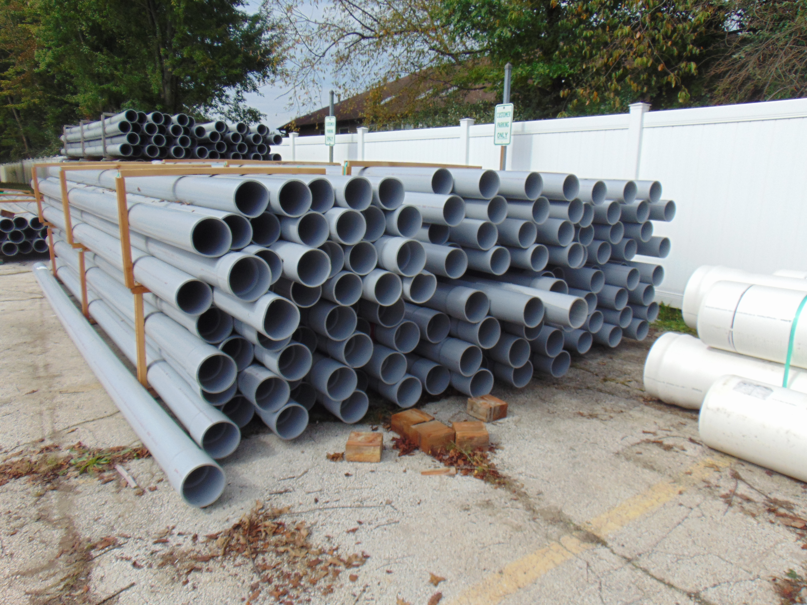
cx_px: 404
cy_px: 302
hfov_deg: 69.4
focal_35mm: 25
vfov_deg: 54.9
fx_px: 583
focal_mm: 4.5
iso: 80
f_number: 7.7
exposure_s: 1/250
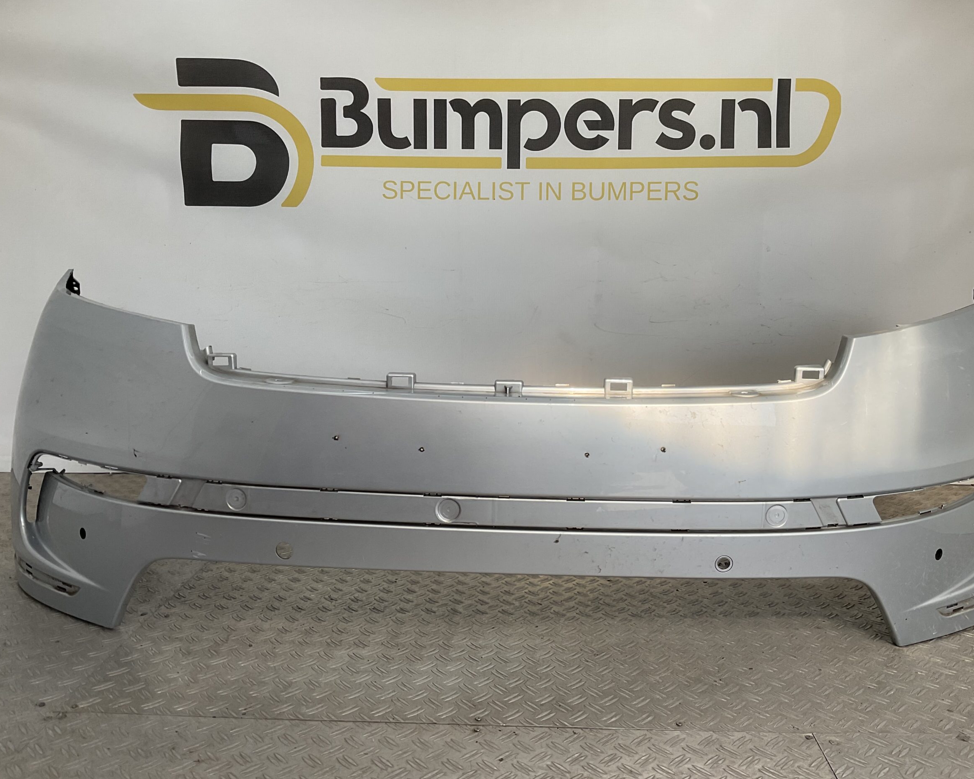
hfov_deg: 57.1
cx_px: 522
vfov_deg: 47.1
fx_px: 894
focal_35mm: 31
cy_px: 385
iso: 16
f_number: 1.8
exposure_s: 1/454
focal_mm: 3
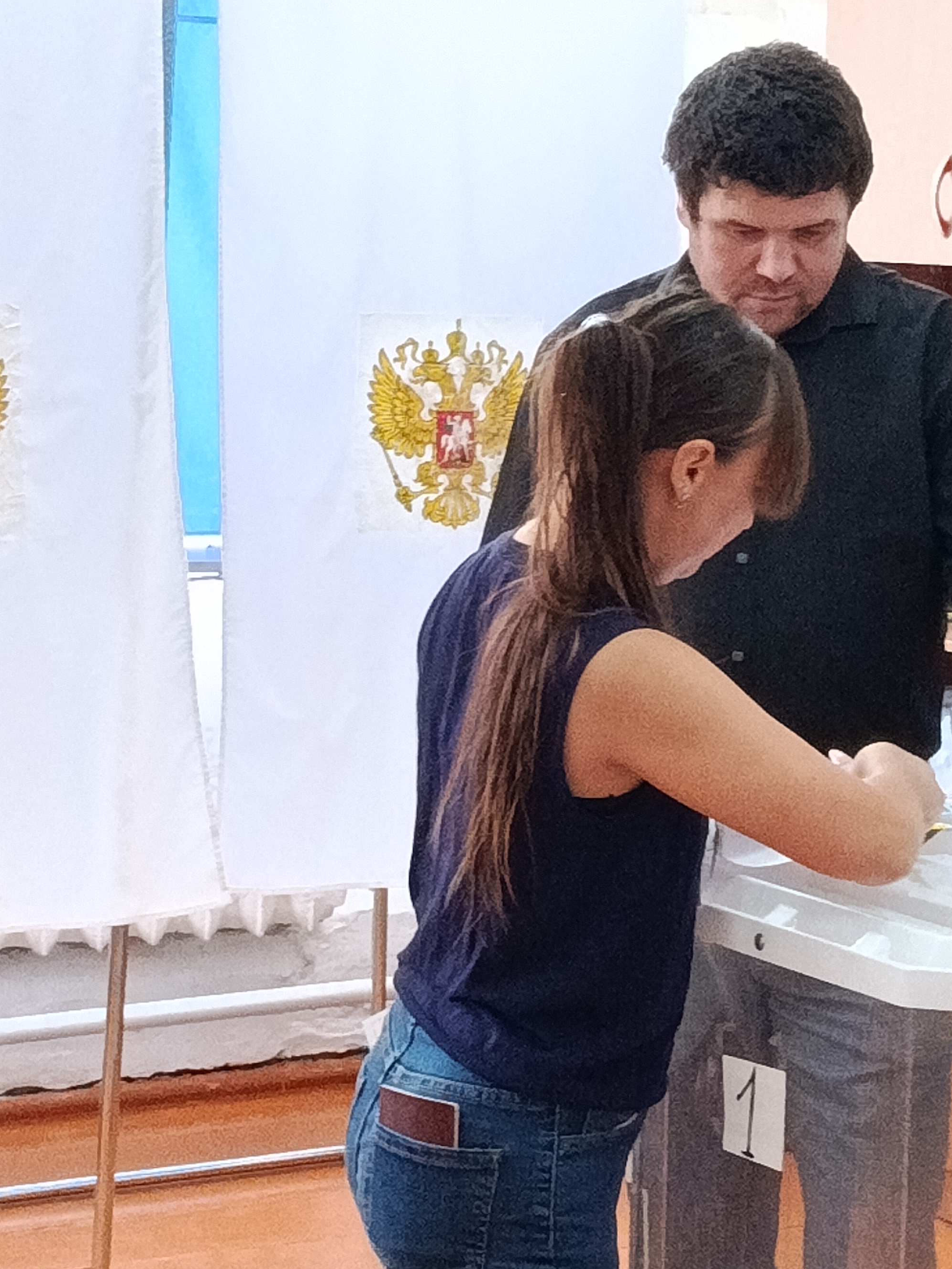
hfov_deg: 15.1
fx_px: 3593
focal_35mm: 98
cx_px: 587
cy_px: 607
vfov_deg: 20.0
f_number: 1.7
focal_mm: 5.24
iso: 1112
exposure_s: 1/100
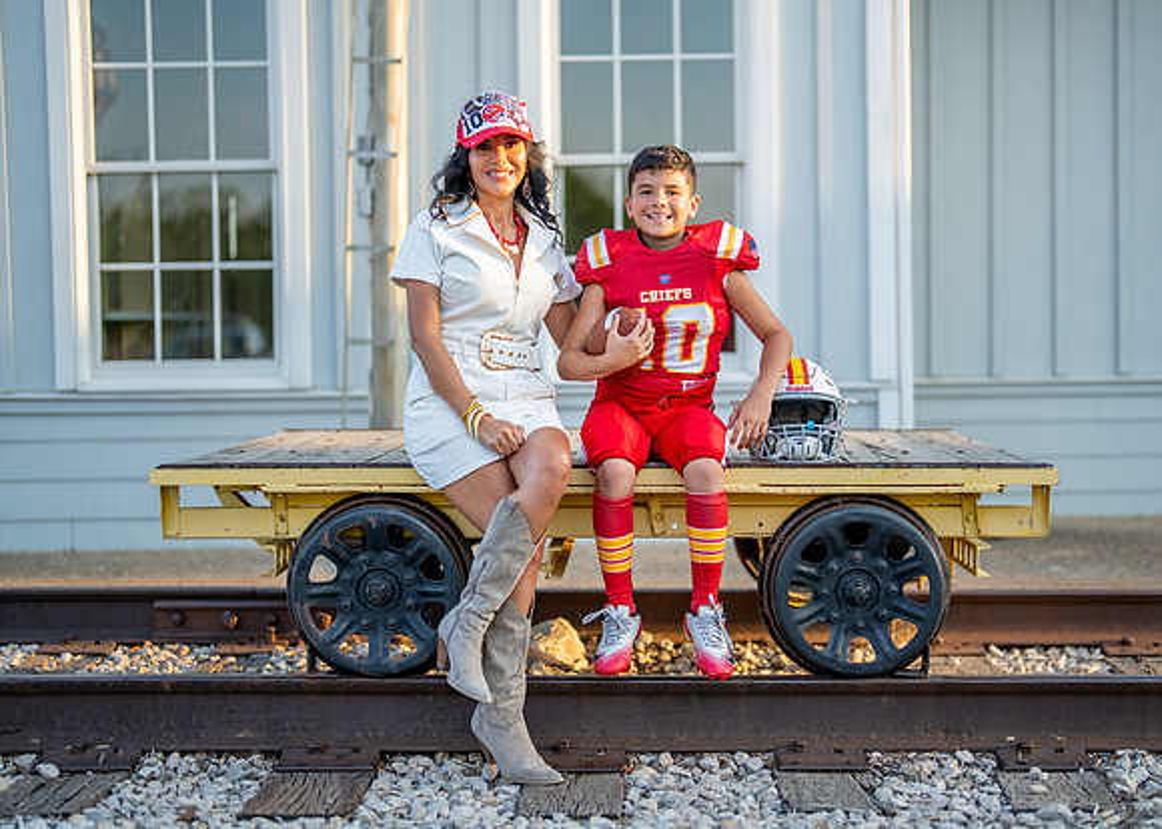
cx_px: 646
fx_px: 1891
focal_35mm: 57
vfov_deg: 24.7
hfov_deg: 34.1
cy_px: 386
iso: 200
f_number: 1.2
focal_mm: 50
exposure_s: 1/3200
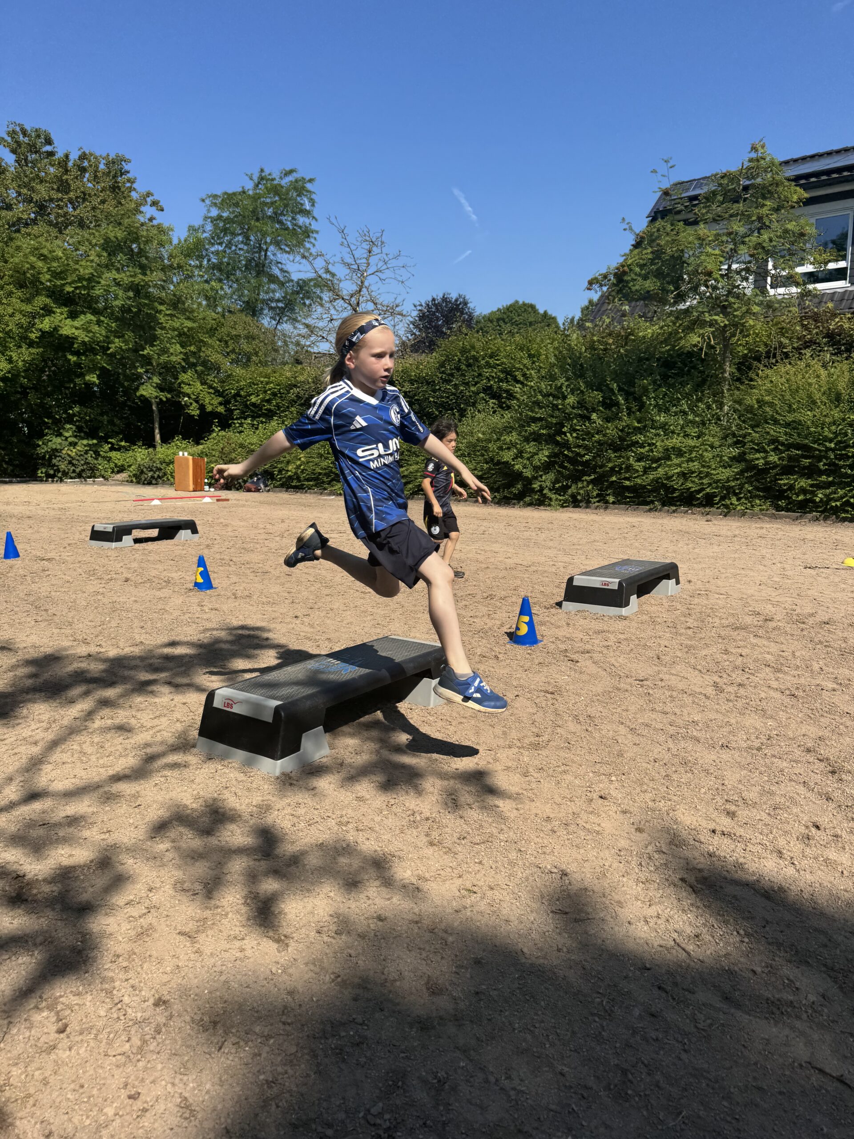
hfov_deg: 56.8
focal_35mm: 24
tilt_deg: -11.2
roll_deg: +2.4
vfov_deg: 71.6
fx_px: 789
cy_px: 570
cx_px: 427
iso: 80
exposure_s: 1/4049
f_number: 1.78
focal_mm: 6.76
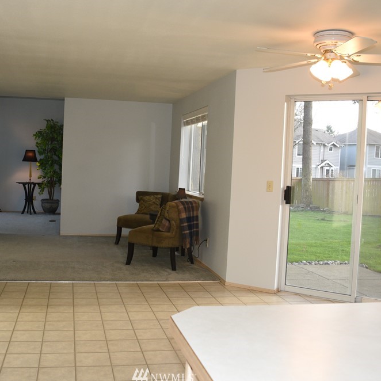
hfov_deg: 42.7
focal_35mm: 39
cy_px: 189
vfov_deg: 42.8
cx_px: 164
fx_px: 486
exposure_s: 1/60
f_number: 7.1
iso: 900
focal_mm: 28
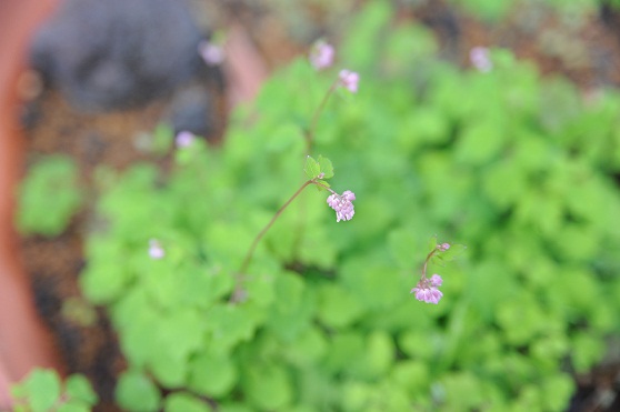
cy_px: 206
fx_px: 1583
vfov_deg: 14.8
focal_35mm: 92
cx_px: 310
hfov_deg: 22.2
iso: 800
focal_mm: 92
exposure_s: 1/100
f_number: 5
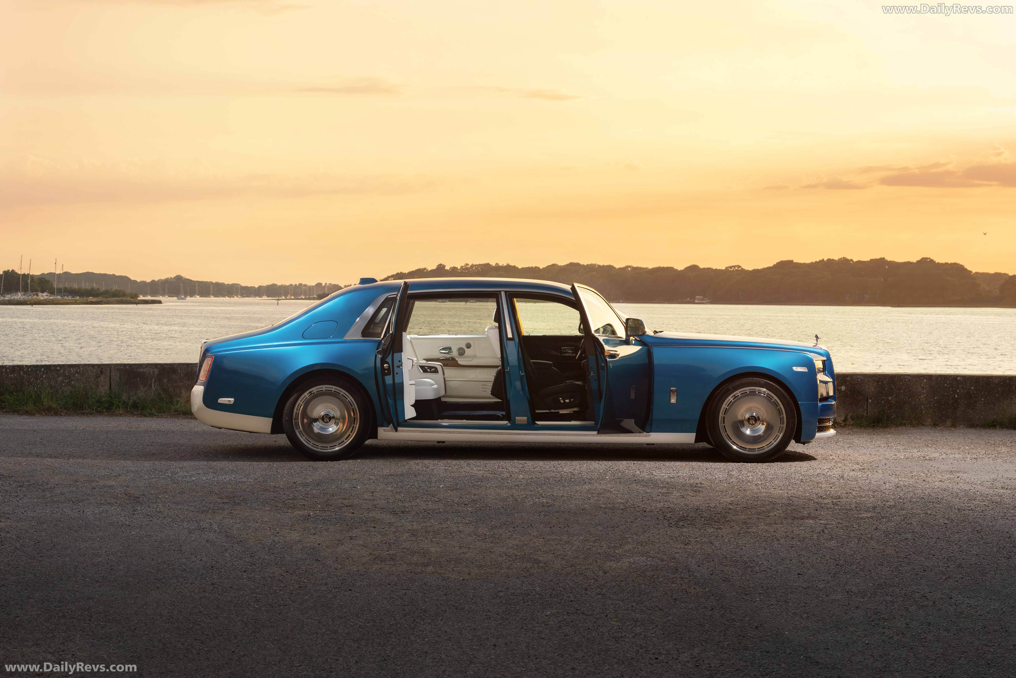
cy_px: 339
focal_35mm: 62
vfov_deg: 21.9
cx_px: 508
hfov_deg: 32.4
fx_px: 1750
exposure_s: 1/160
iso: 400
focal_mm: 62
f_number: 9
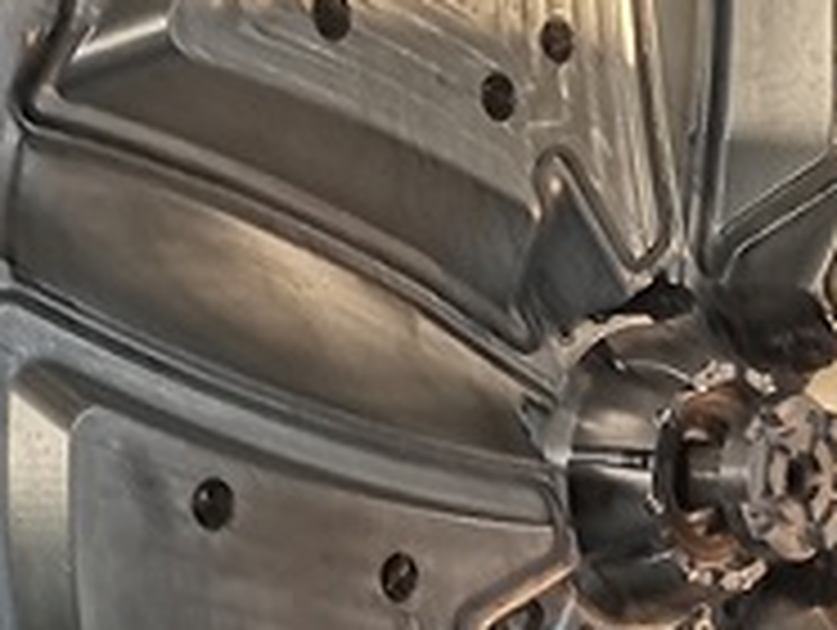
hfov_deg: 16.9
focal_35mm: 116
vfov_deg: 12.6
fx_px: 2808
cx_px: 616
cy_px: 662
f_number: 1.9
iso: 100
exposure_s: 1/100
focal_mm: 4.94
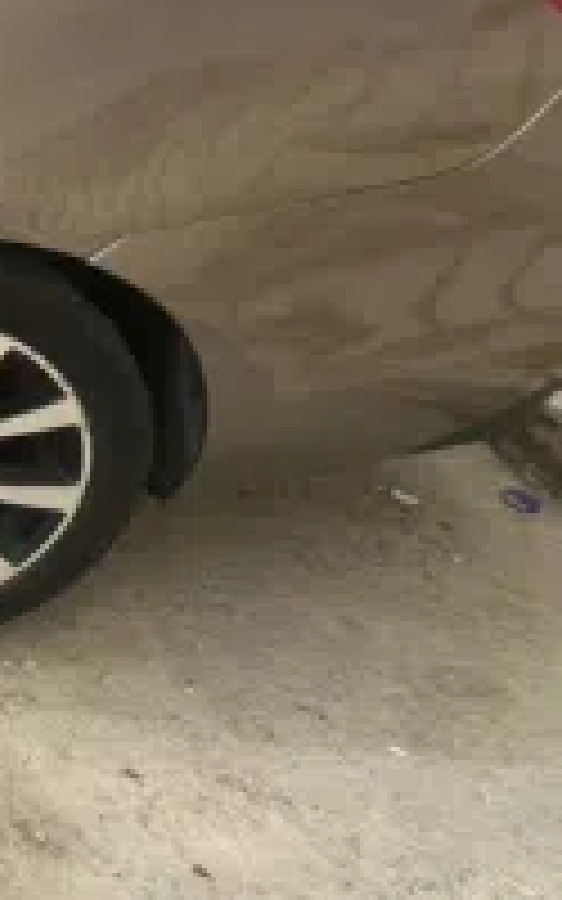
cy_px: 104
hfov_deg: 14.5
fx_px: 1078
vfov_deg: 41.9
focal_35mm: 44
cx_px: -841
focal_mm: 1.57
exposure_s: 1/357
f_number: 1.8
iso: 32
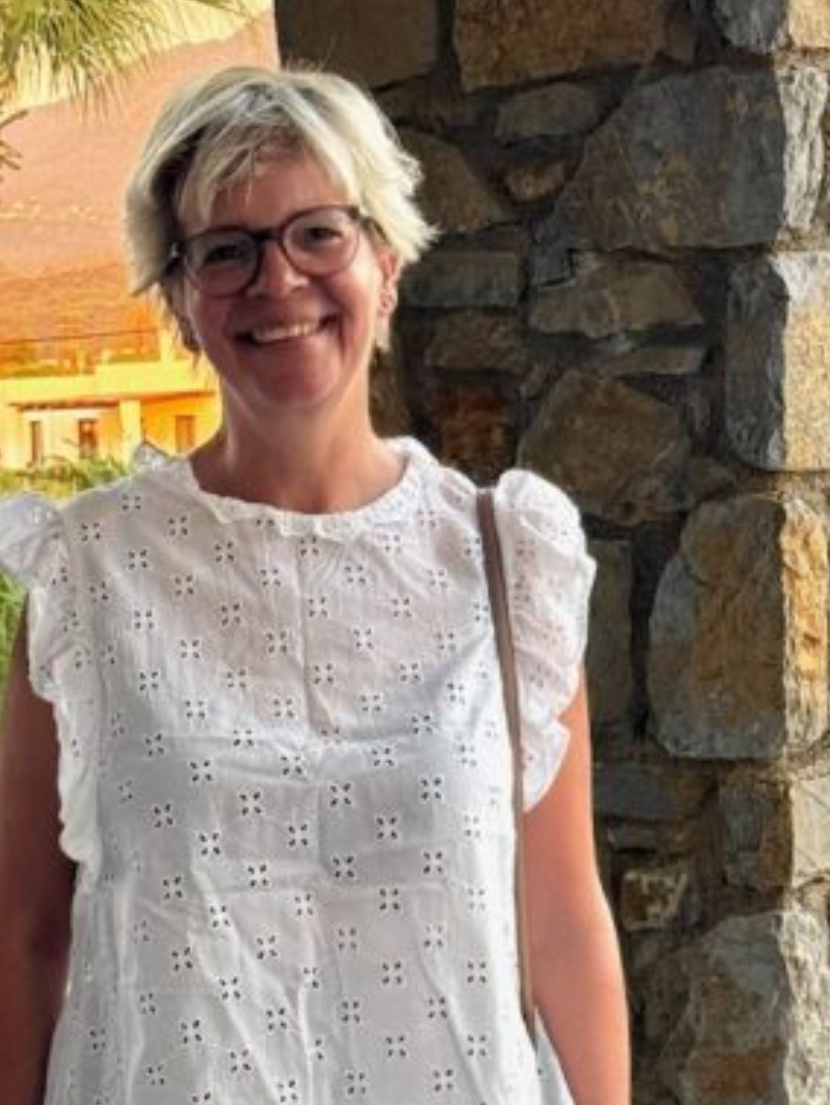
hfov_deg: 11.4
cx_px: 164
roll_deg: +2.7
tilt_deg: -9.9
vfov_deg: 14.9
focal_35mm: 130
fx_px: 4151
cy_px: 1131
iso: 64
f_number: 1.78
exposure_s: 1/121
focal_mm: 6.76
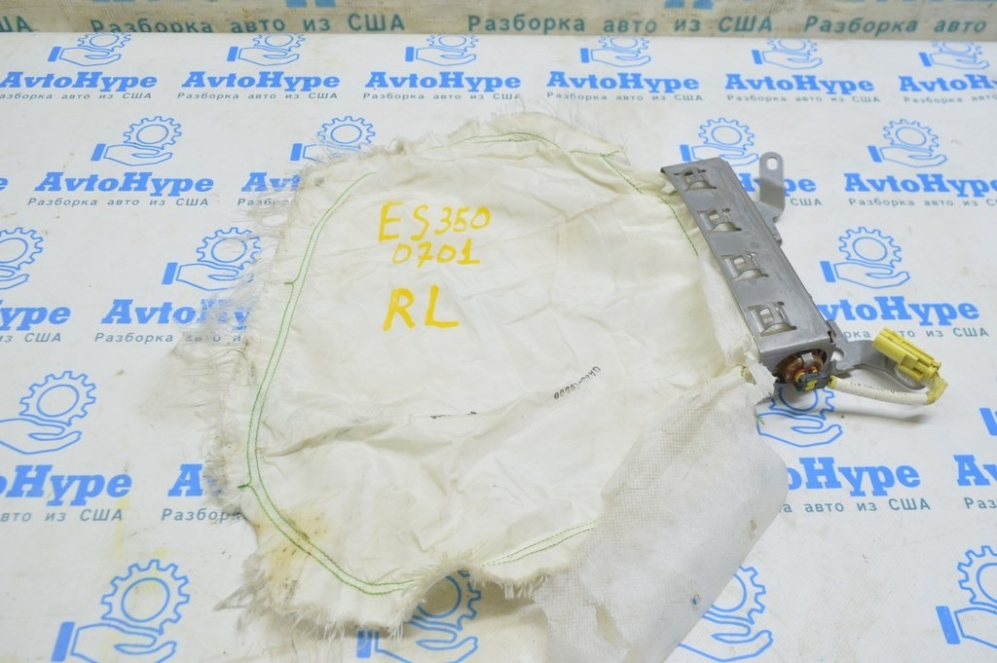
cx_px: 498
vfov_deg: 39.9
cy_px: 332
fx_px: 913
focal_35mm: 33
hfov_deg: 57.3
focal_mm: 22
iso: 400
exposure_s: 1/20
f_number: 5.6
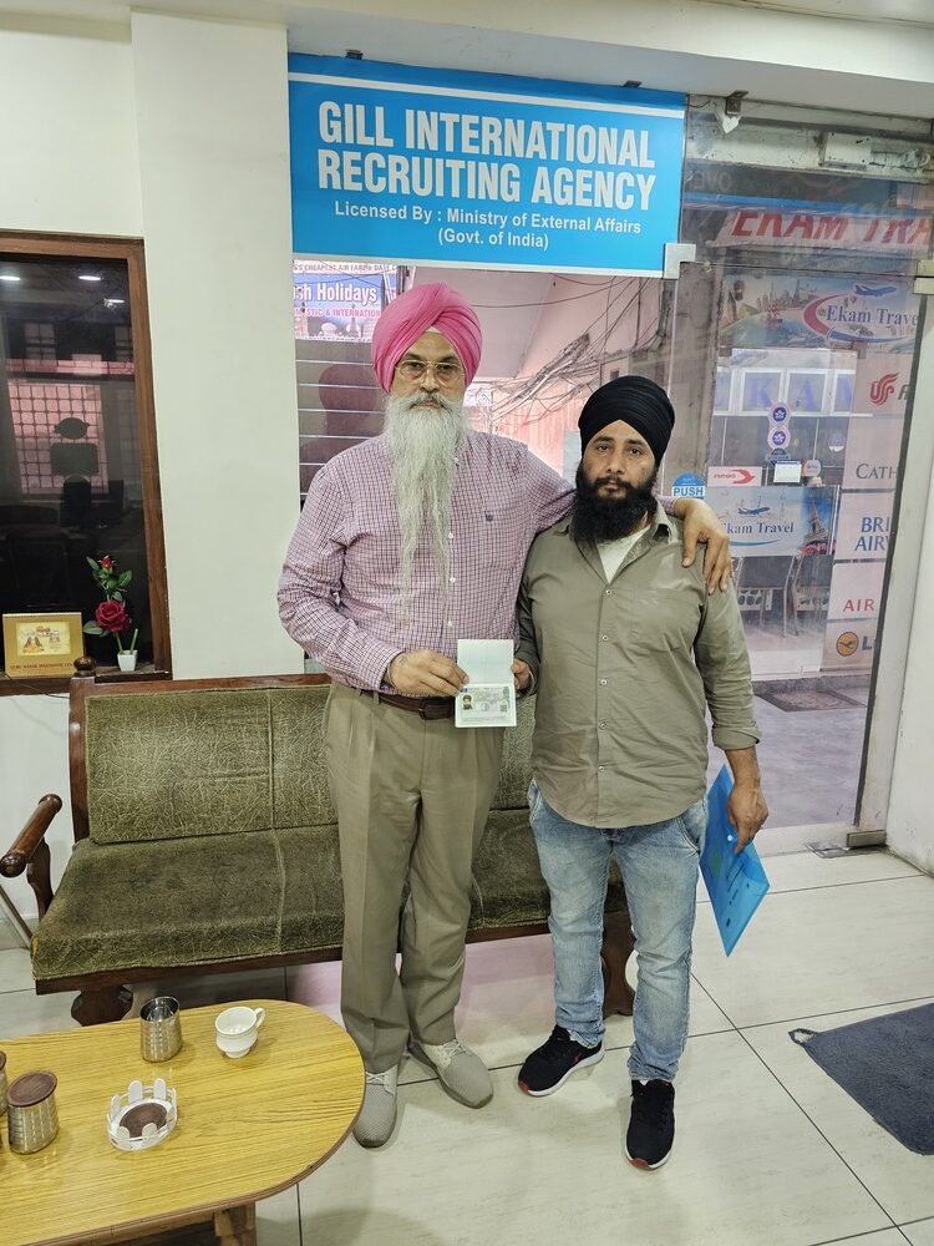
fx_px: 827
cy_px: 623
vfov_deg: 73.9
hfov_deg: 58.9
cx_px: 467
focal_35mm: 23
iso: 500
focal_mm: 6.3
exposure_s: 1/60
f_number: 1.7
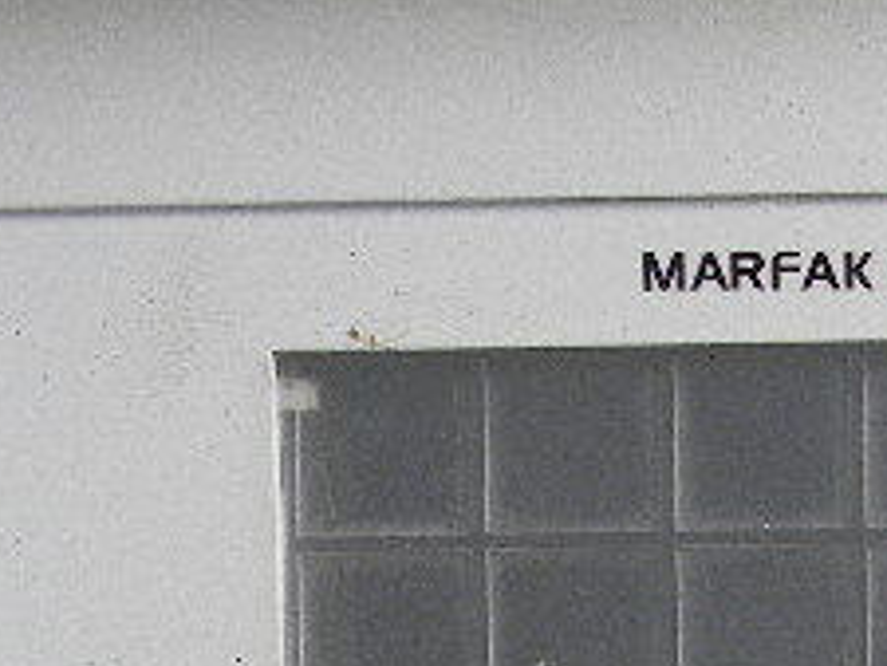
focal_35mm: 214
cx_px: 1955
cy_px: 1222
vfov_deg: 6.8
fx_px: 5486
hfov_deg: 8.6
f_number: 3.9
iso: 137
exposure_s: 1/30
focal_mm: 8.6
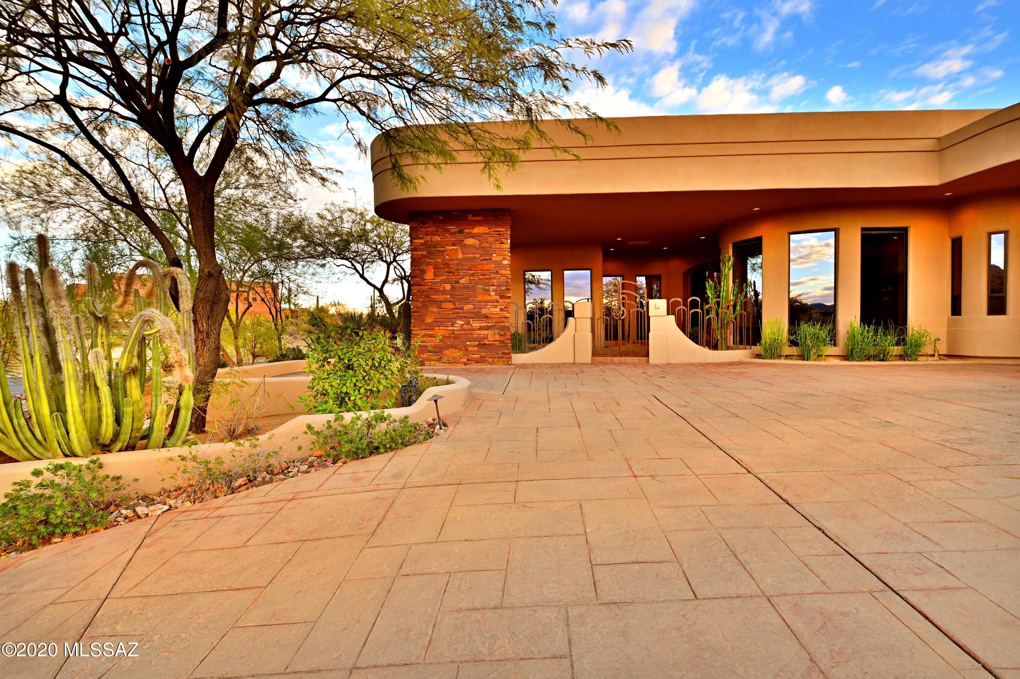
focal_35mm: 16
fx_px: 453
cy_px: 340
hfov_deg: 96.8
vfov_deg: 73.7
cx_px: 510
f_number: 9
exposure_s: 1/30
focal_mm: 16
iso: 100
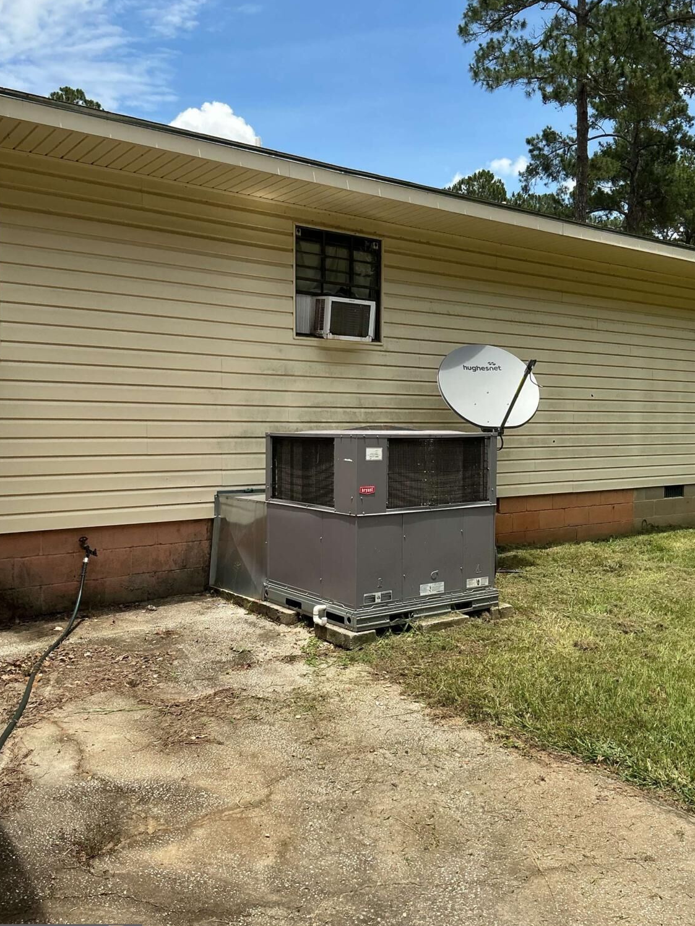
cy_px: 479
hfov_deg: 45.4
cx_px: 365
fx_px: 830
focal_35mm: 31
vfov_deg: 58.3
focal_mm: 3
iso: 25
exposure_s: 1/1577
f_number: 1.8
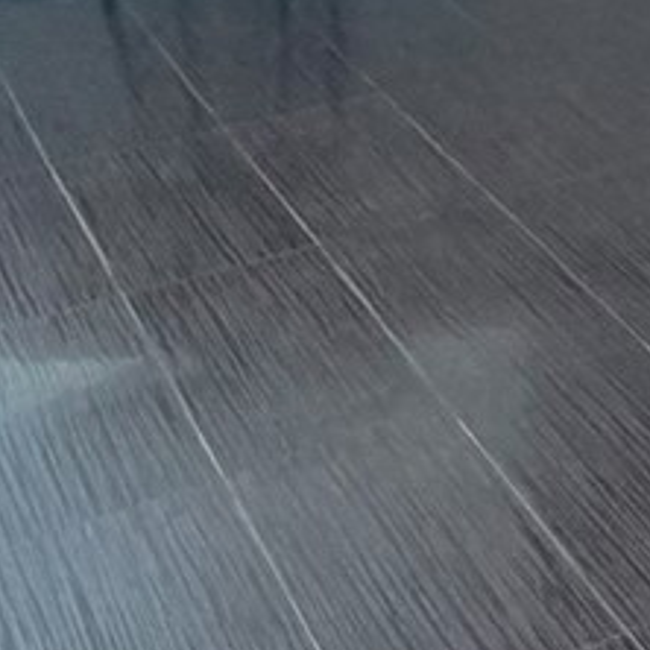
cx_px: 1072
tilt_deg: -12.4
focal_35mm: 89
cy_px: -266
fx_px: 1891
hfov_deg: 17.0
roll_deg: -1.2
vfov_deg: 17.8
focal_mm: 2.22
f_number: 2.2
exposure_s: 1/121
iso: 250
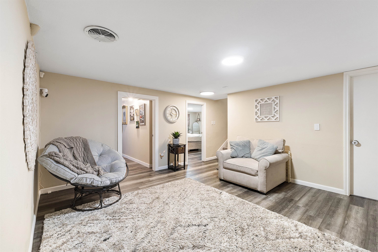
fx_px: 157
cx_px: 189
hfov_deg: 100.4
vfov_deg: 77.3
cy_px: 126
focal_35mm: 15
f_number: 9.5
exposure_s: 1
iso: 320
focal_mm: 10
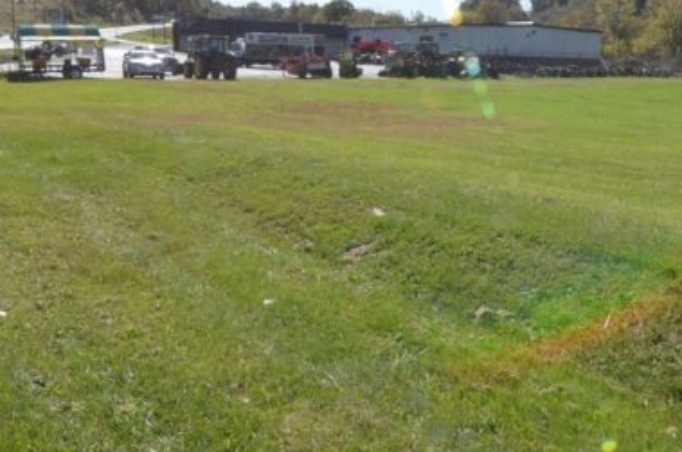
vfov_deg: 34.5
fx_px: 718
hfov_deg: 48.9
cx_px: 506
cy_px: 140
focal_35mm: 38
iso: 1600
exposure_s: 1/800
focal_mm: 12
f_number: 14
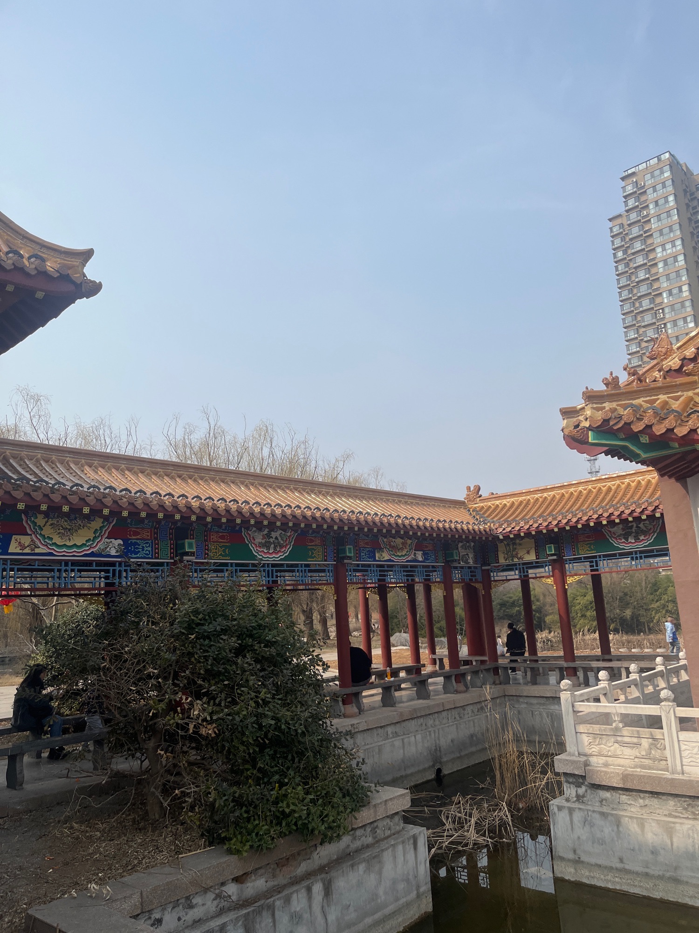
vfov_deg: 67.3
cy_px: 466
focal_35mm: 26
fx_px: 700
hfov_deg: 53.1
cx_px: 350
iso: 50
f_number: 1.6
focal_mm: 5.1
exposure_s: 1/5319
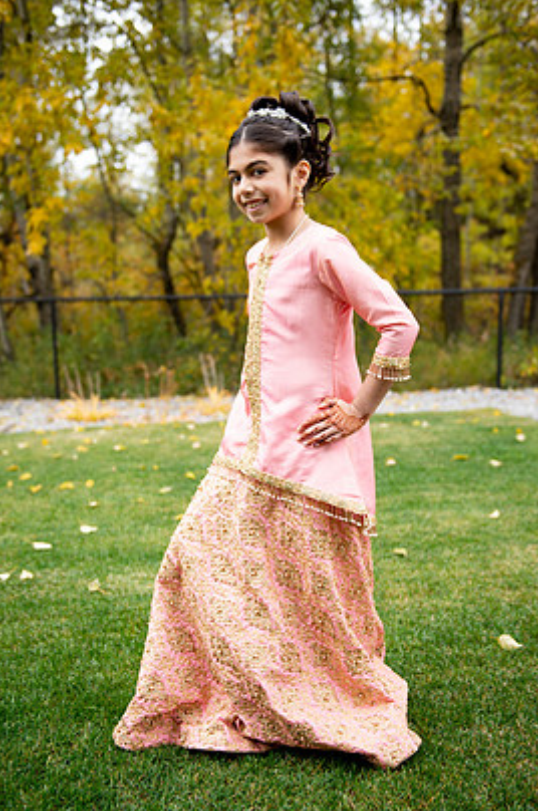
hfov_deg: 34.1
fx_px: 877
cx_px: 268
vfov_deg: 49.6
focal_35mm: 39
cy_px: 401
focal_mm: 35
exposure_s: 1/200
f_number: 2.8
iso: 100
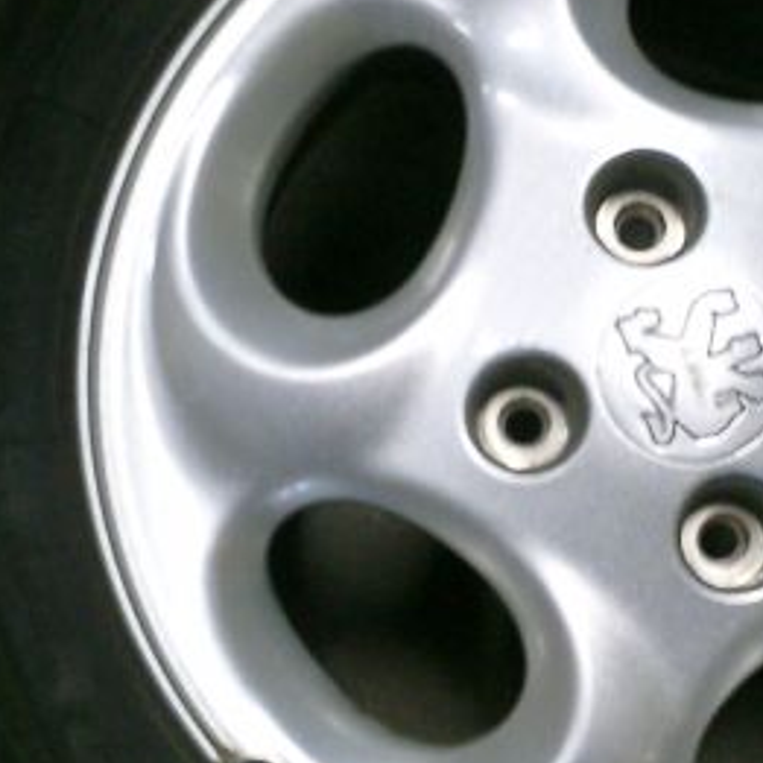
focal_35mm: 78
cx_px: 591
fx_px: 1945
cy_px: 421
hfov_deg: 22.0
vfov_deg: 22.2
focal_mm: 7.5
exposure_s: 1/8
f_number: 3.2
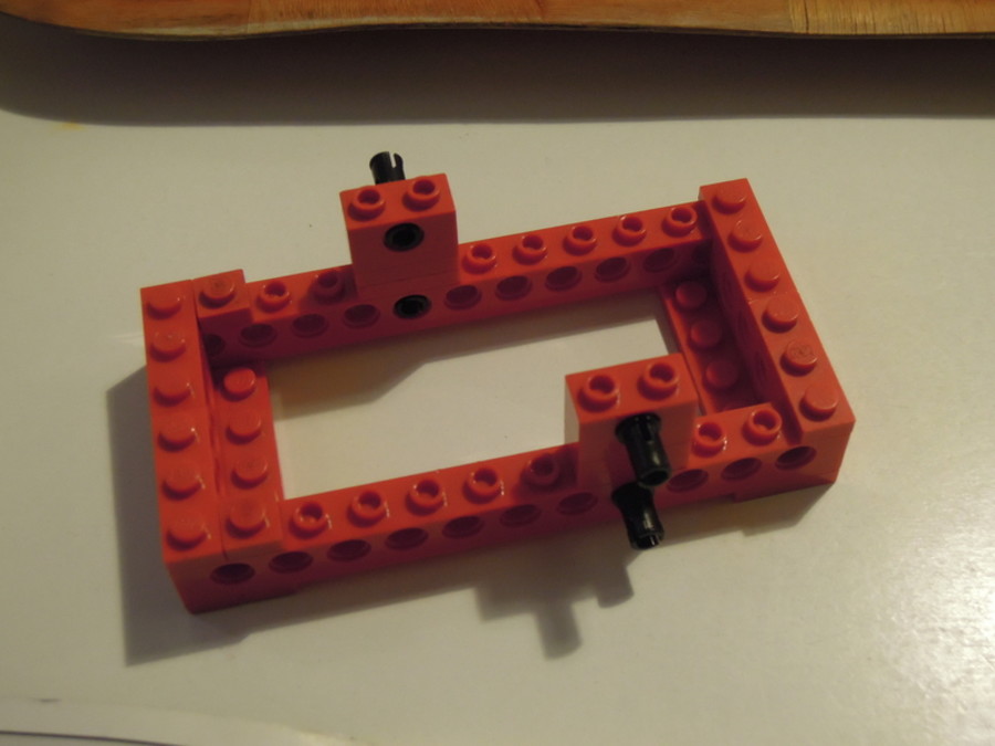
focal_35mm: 50
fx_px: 1437
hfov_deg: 38.2
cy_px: 373
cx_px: 498
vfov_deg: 29.1
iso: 640
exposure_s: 1/15
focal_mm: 9
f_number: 3.7
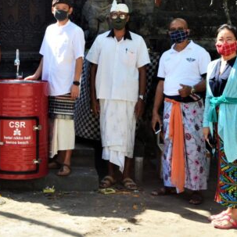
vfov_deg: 22.9
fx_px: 573
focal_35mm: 74
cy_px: 30
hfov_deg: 22.9
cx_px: 39
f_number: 9
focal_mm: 22
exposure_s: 1/320
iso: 500
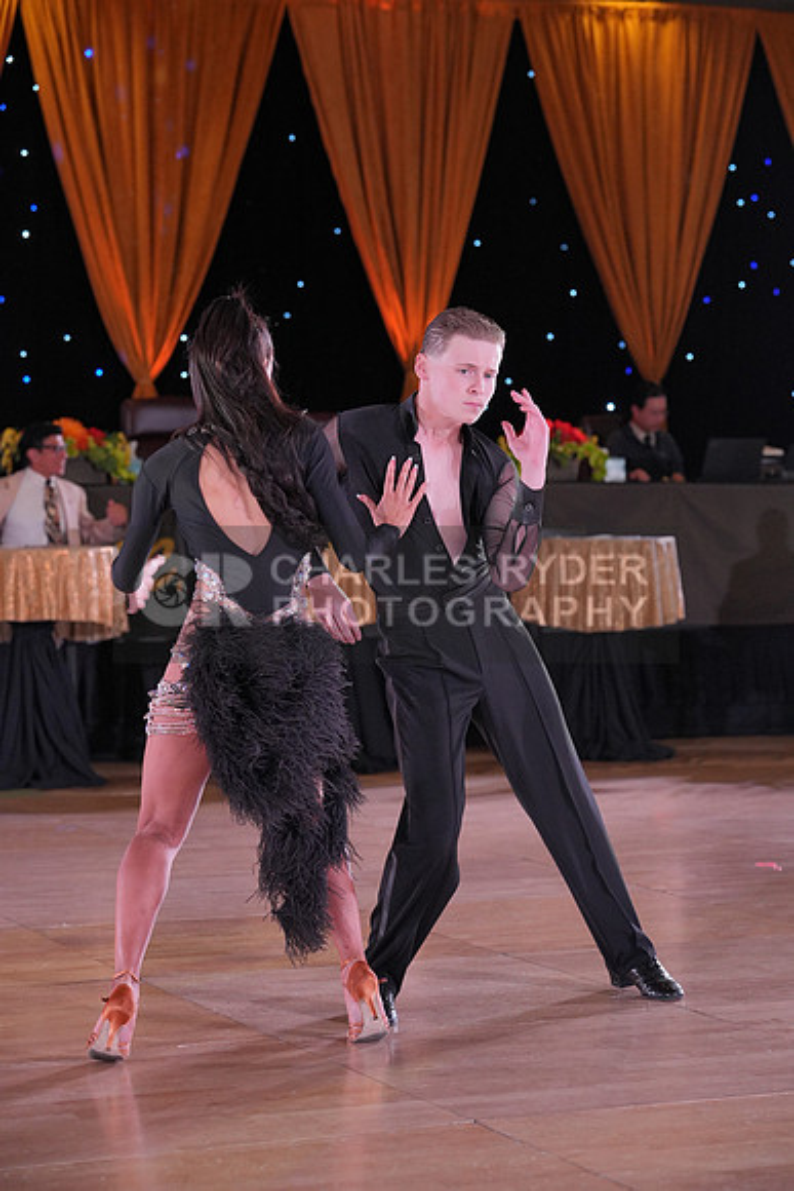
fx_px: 2876
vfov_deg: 23.4
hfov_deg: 15.7
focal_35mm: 87
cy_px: 596
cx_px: 397
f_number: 4
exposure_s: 1/400
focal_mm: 87
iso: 2000
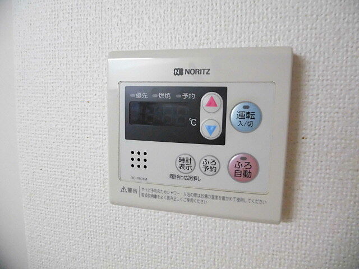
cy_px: 134
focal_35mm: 24
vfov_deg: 56.8
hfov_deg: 71.6
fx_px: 249
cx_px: 180
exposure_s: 1/40
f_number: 3.1
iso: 800
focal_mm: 4.3
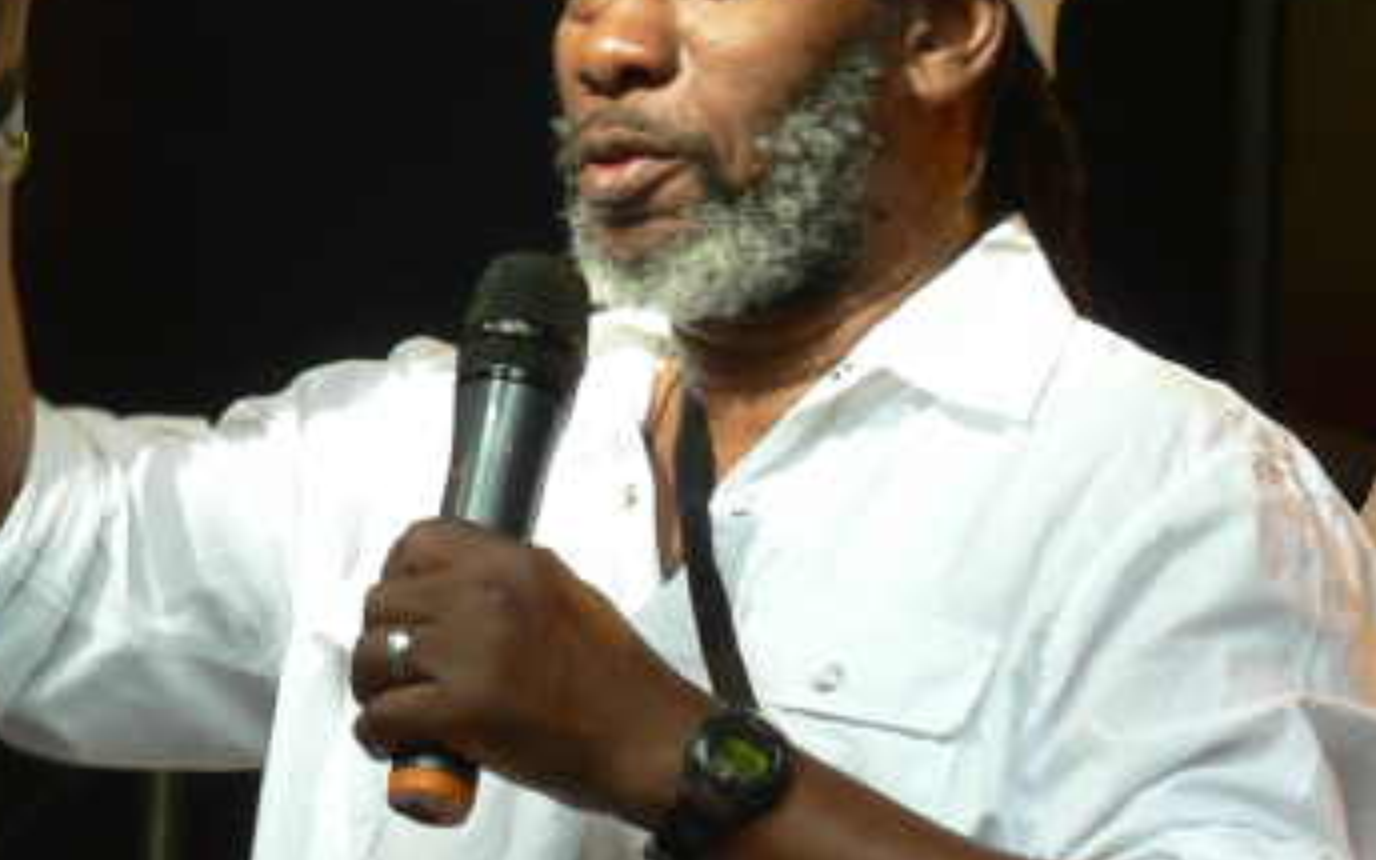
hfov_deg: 7.8
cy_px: 328
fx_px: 10125
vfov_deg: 4.9
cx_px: 628
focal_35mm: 270
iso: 64
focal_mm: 25.1
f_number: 4
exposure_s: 1/100
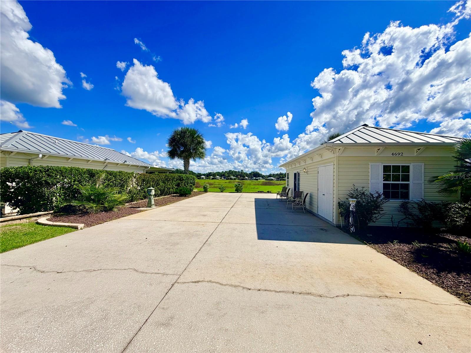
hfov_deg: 102.1
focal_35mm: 14
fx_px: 190
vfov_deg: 85.7
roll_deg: -0.1
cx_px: 236
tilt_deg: +1.2
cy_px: 176
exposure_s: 1/1656
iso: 20
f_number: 2.2
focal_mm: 2.22
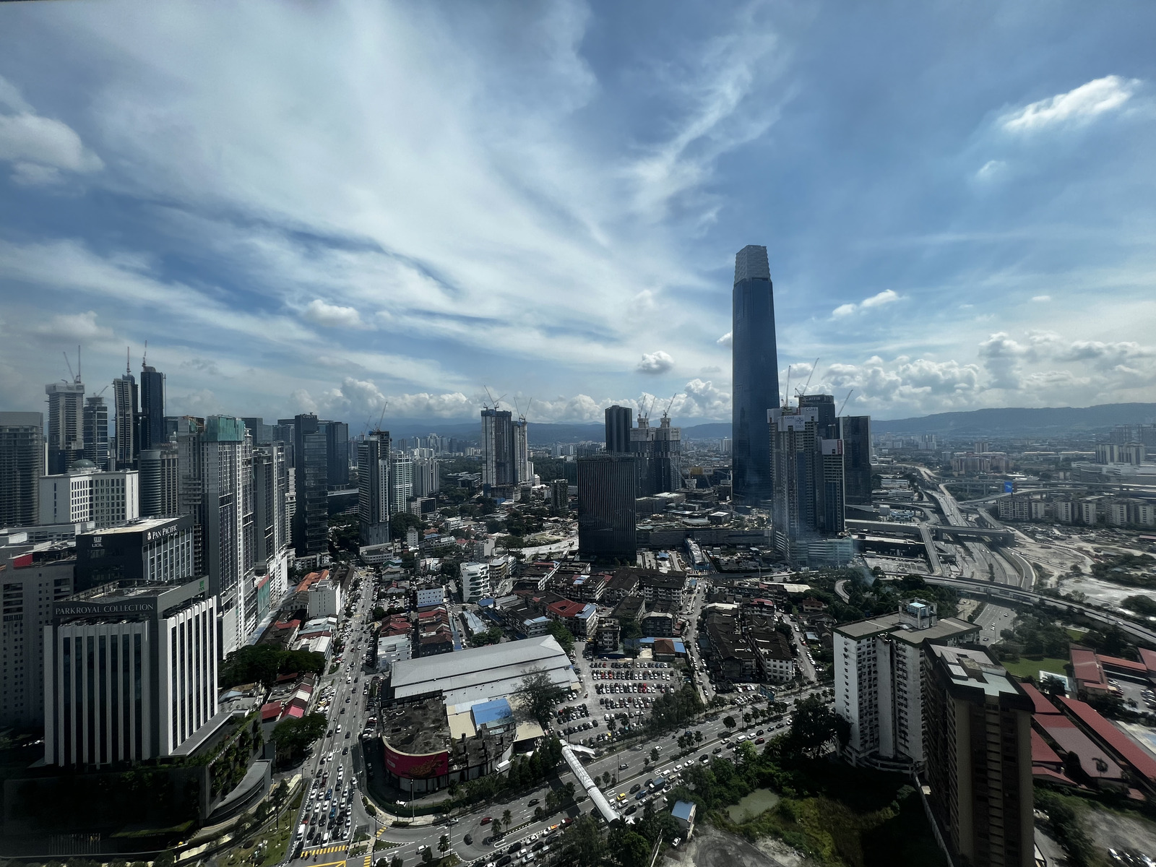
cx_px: 578
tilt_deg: +0.3
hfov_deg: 106.2
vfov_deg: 89.9
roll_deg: +1.6
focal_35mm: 13
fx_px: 434
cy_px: 434
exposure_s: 1/1130
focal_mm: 1.57
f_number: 1.8
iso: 32
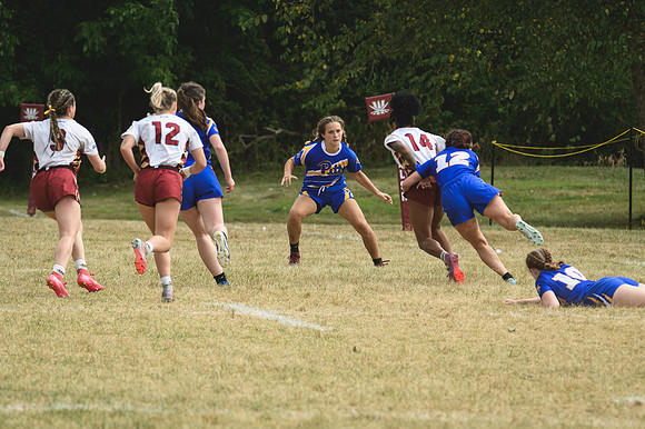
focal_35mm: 420
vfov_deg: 3.3
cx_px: 322
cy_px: 214
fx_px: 7520
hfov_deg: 4.9
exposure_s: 1/1000
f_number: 5.6
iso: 250
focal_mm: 280
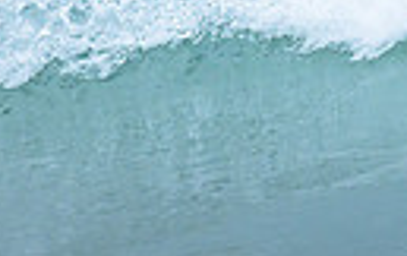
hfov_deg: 0.4
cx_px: 710
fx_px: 55799
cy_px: -189
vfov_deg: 0.3
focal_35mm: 5024
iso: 560
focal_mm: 800
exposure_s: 1/2500
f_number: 6.3
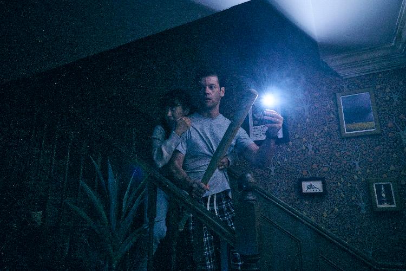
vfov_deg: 53.1
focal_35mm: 24
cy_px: 136
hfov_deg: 73.7
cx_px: 203
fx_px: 271
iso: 2500
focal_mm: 24
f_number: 2.8
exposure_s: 1/40
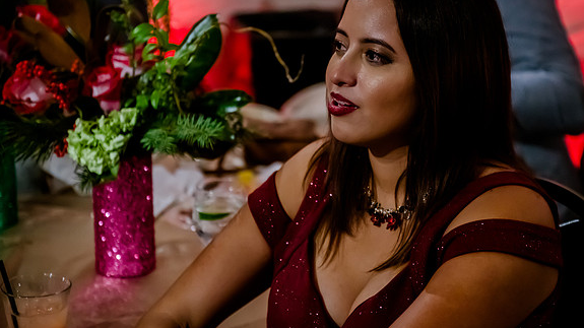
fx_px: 1455
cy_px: 136
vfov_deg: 12.9
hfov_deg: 22.7
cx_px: 355
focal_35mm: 94
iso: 4000
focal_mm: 70
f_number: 2.8
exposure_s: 1/160
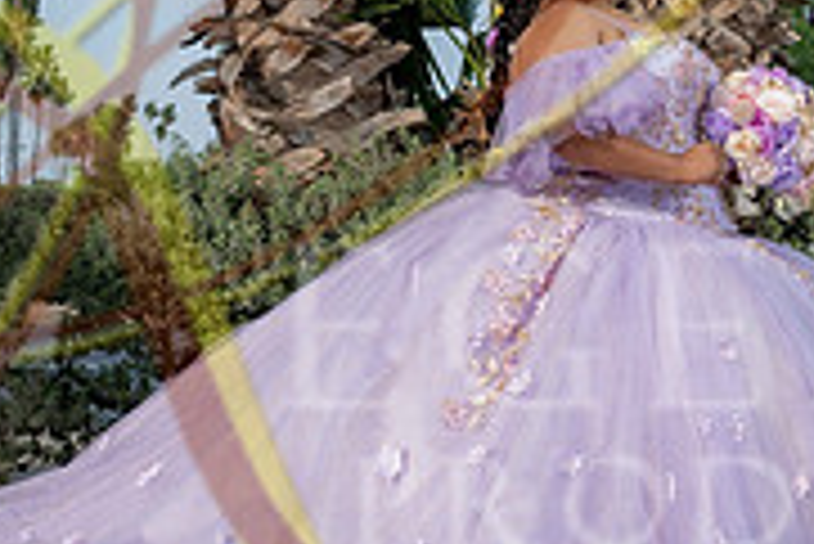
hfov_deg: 31.3
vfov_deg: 21.3
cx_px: 477
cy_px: 232
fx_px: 1448
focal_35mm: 64
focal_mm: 20
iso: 125
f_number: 2.8
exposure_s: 1/1250
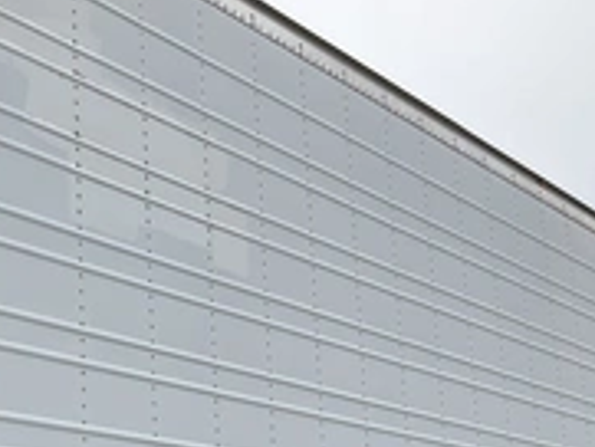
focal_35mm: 64
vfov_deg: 22.0
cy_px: 467
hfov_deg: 29.7
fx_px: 1101
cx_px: 138
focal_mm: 3
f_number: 1.8
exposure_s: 1/1675
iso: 25
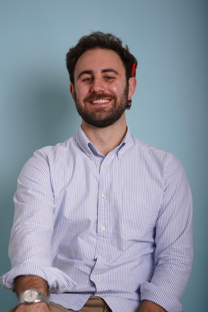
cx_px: 104
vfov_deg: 28.8
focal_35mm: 70
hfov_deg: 19.5
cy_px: 156
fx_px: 607
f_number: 5.6
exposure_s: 1/200
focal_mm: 70
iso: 250
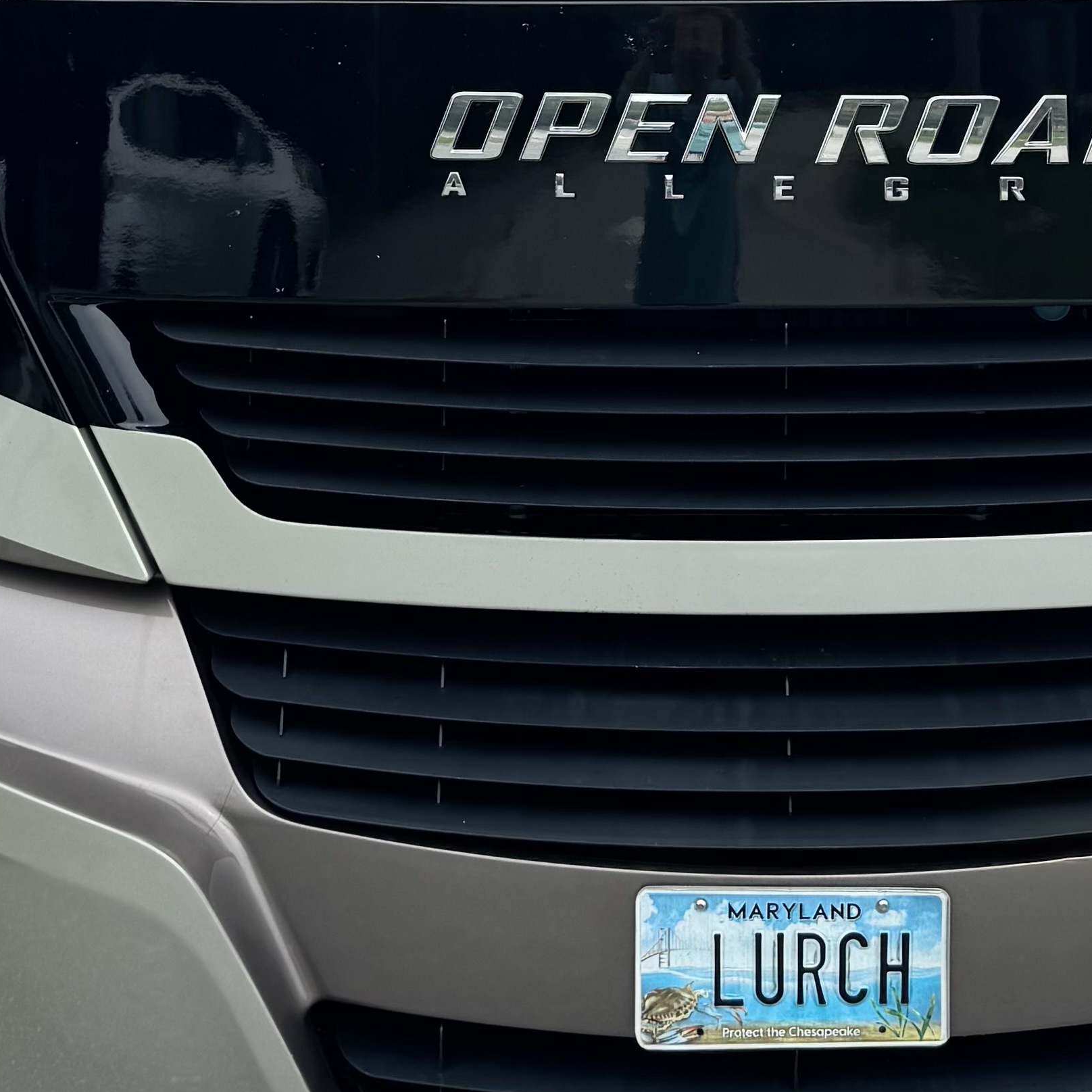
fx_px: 2677
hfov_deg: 23.0
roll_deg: -0.1
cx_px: 650
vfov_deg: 22.1
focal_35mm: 75
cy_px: -20
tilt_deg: +2.2
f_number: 1.78
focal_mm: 6.76
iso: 80
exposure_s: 1/1456
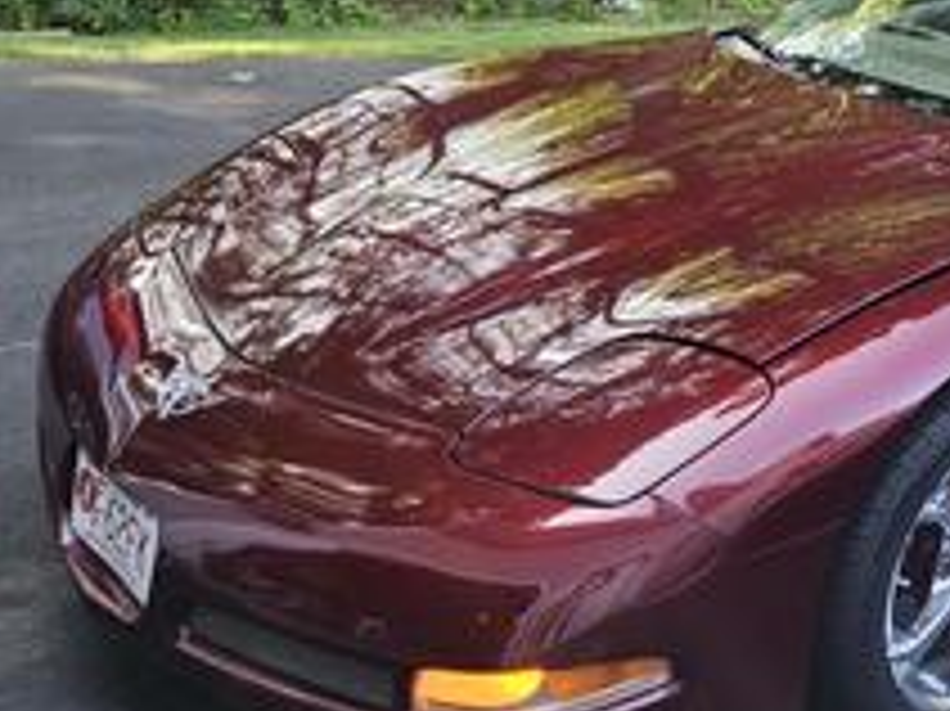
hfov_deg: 31.8
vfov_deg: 26.5
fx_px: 1509
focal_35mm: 55
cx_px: 986
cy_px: 306
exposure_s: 1/207
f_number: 1.8
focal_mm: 5.4
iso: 125
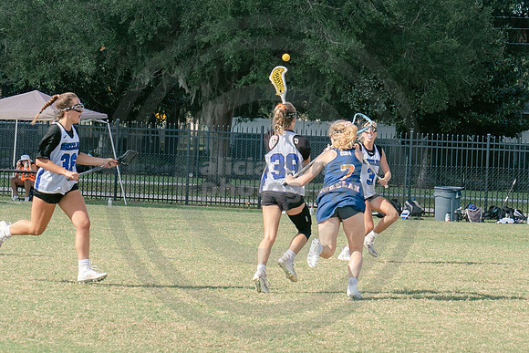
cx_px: 294
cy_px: 181
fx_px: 3262
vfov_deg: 6.2
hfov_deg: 9.3
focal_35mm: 222
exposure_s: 1/800
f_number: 5.6
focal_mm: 70
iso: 250
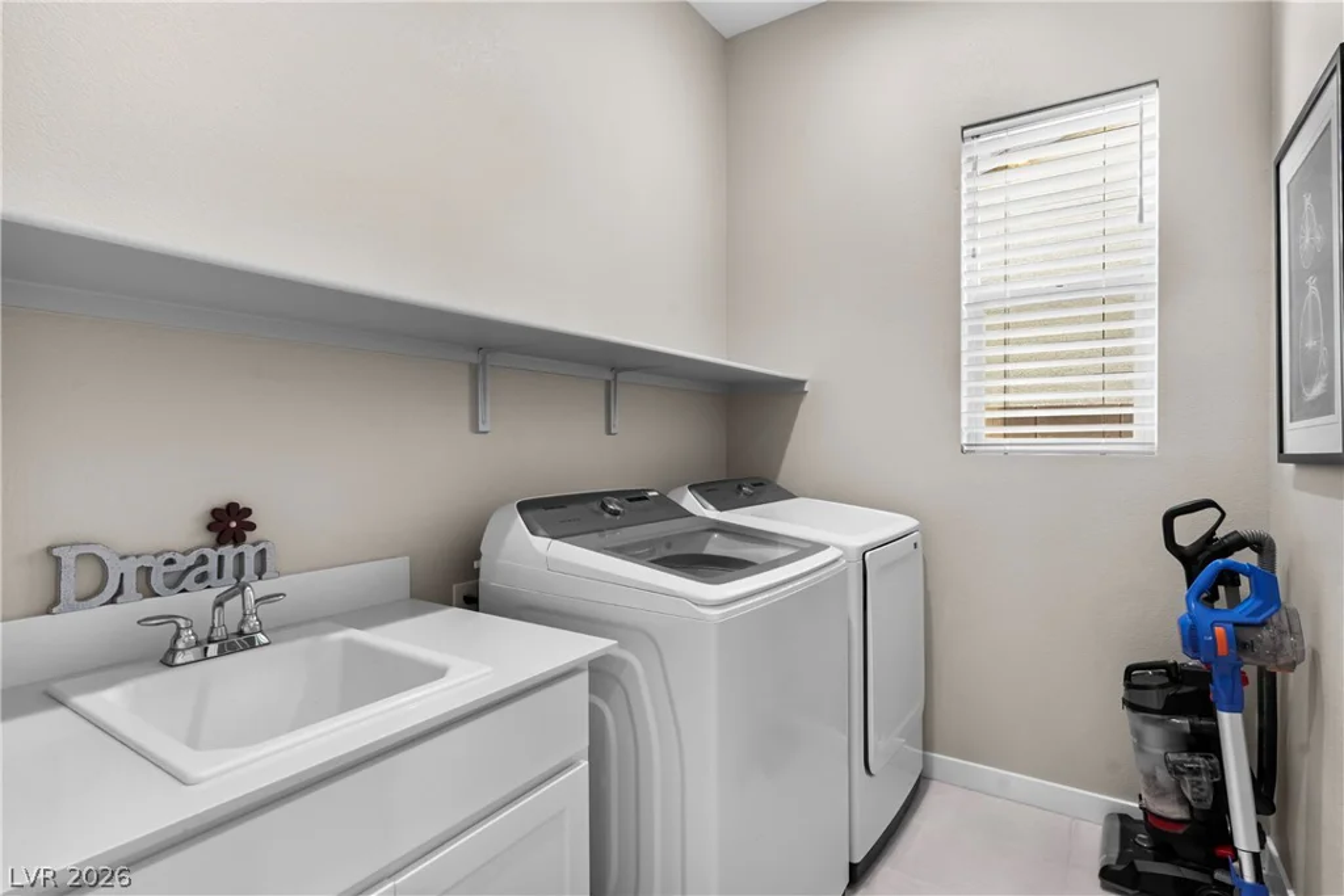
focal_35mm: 18
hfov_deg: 90.0
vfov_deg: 67.4
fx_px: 672
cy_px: 448
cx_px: 672
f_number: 8
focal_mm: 18
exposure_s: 1/6
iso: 400
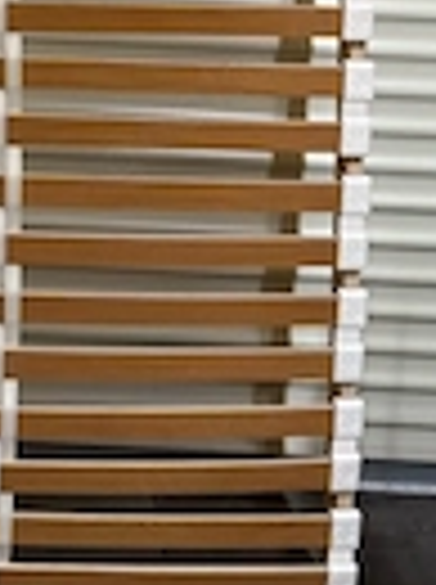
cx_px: -18
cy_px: -220
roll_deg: -1.9
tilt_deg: -9.4
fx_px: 1247
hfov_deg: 19.2
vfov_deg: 22.8
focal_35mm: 74
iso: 640
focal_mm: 6.76
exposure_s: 1/50
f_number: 1.78
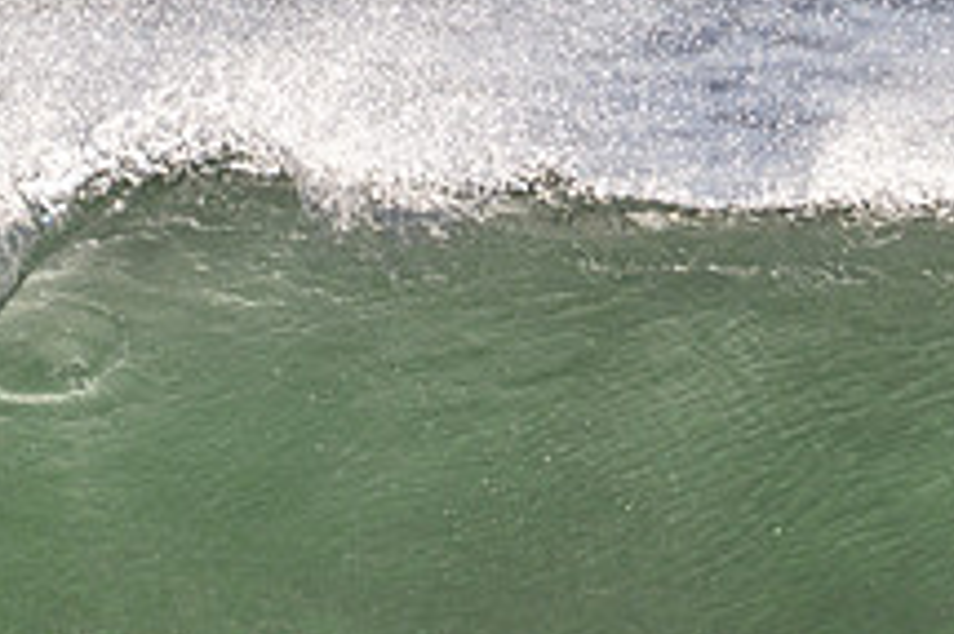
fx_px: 57195
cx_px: 595
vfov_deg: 0.6
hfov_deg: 1.0
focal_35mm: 2160
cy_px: 778
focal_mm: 800
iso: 900
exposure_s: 1/2000
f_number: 11
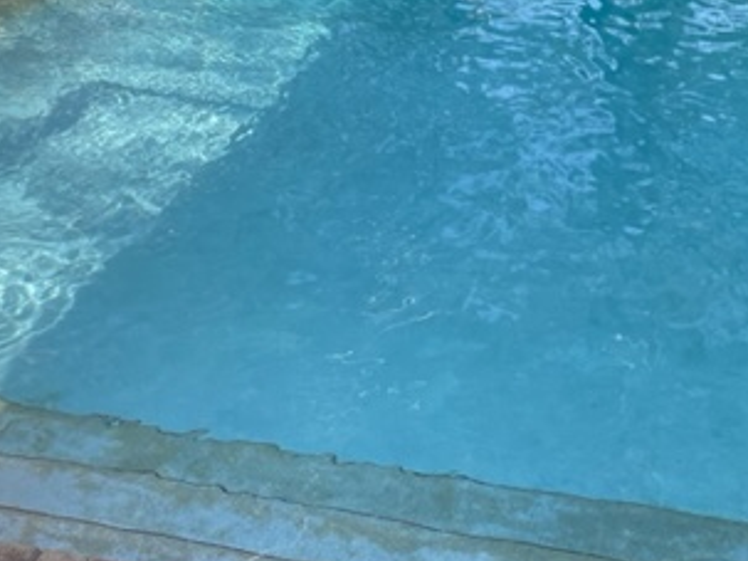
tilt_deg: -25.4
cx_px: 415
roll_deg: +0.1
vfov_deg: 26.5
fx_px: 1188
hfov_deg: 34.9
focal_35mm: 55
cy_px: 232
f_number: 1.6
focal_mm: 4.2
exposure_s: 1/626
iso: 32
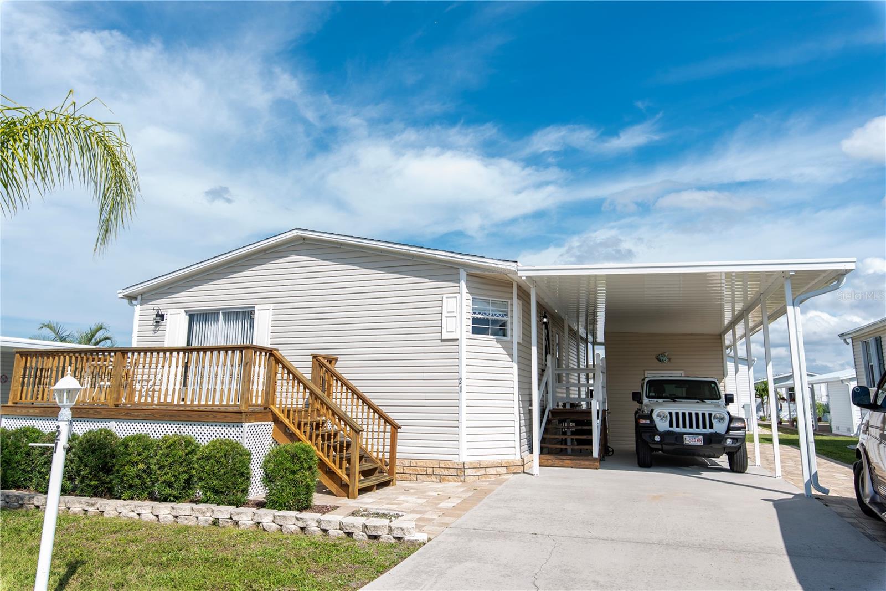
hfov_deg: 78.6
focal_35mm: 22
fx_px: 541
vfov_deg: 57.2
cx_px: 443
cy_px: 296
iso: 100
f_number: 7.1
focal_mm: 22
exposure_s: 1/200
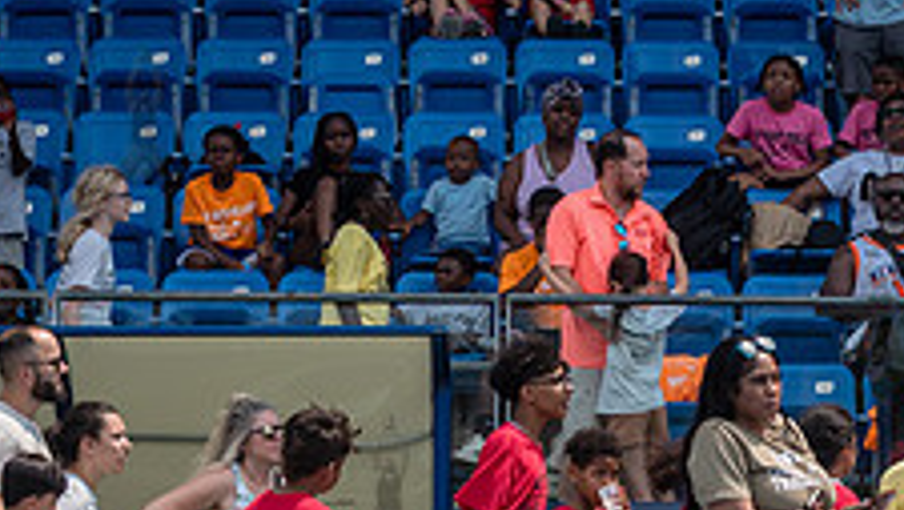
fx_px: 6477
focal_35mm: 270
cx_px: 676
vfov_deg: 4.5
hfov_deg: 8.0
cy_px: 753
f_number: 5
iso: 160
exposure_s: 1/1000
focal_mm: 80
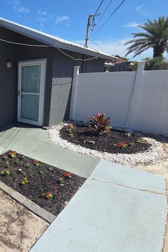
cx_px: -12
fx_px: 147
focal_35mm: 21
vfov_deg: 81.0
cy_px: 114
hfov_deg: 46.2
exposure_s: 1/2116
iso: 50
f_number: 2.2
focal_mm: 2.2
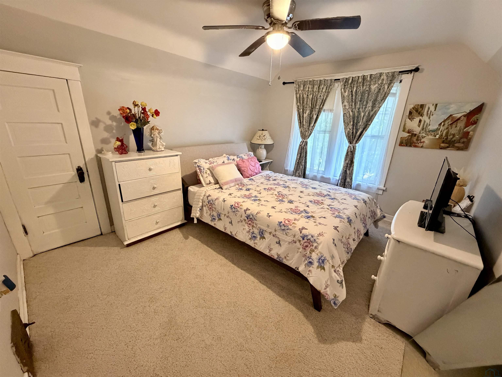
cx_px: 251
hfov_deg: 102.1
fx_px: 203
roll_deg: -2.3
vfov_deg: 85.7
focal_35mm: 14
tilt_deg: -19.0
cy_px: 188
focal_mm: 2.22
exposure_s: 1/60
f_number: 2.2
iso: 800
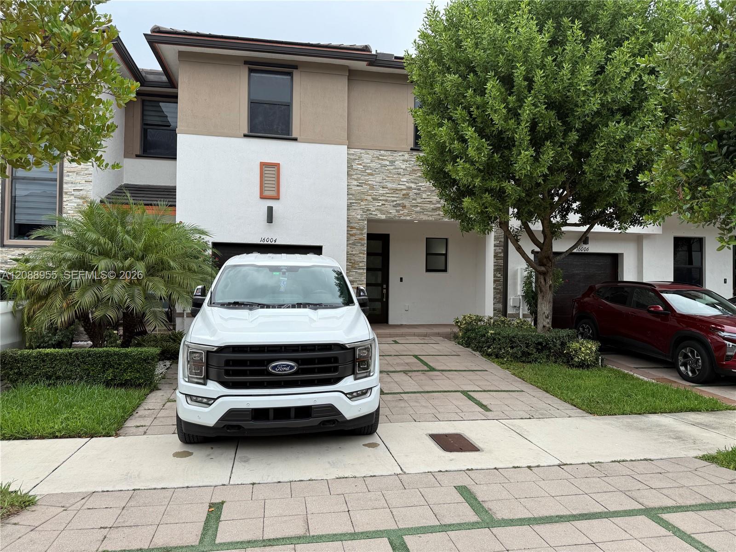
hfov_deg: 71.6
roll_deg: -1.1
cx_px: 368
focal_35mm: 24
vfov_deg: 56.8
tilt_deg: +1.5
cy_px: 276
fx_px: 510
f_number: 1.78
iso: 80
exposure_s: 1/1337
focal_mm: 6.76
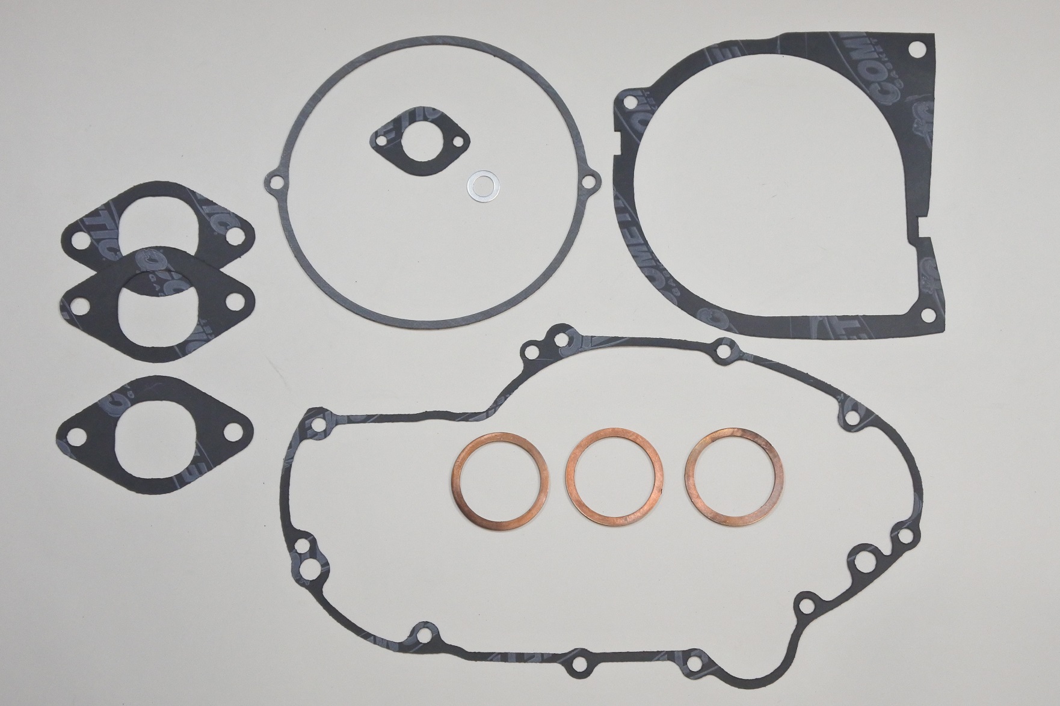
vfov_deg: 25.0
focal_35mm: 54
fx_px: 1590
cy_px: 353
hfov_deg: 36.9
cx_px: 530
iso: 800
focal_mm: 20.1
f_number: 4.8
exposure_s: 1/125
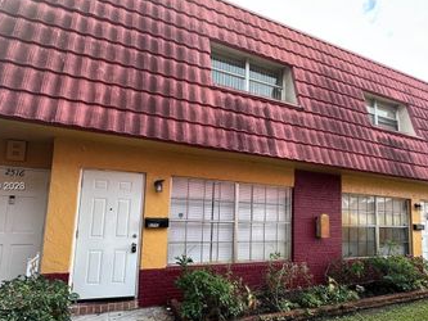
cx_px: 221
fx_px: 260
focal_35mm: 21
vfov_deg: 63.1
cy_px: 187
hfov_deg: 78.9
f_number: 2.2
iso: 40
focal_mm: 2.22
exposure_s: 1/236
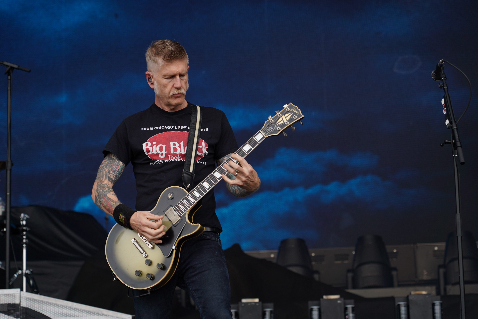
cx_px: 239
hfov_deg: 19.5
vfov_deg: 13.0
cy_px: 160
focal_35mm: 105
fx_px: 1394
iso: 100
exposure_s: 1/200
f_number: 5
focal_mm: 105
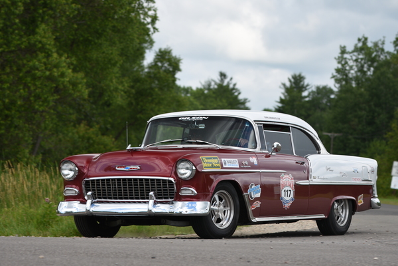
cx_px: 199
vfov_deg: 7.6
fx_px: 1990
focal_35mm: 180
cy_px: 133
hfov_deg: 11.4
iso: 100
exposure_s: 1/200
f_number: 4
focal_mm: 120
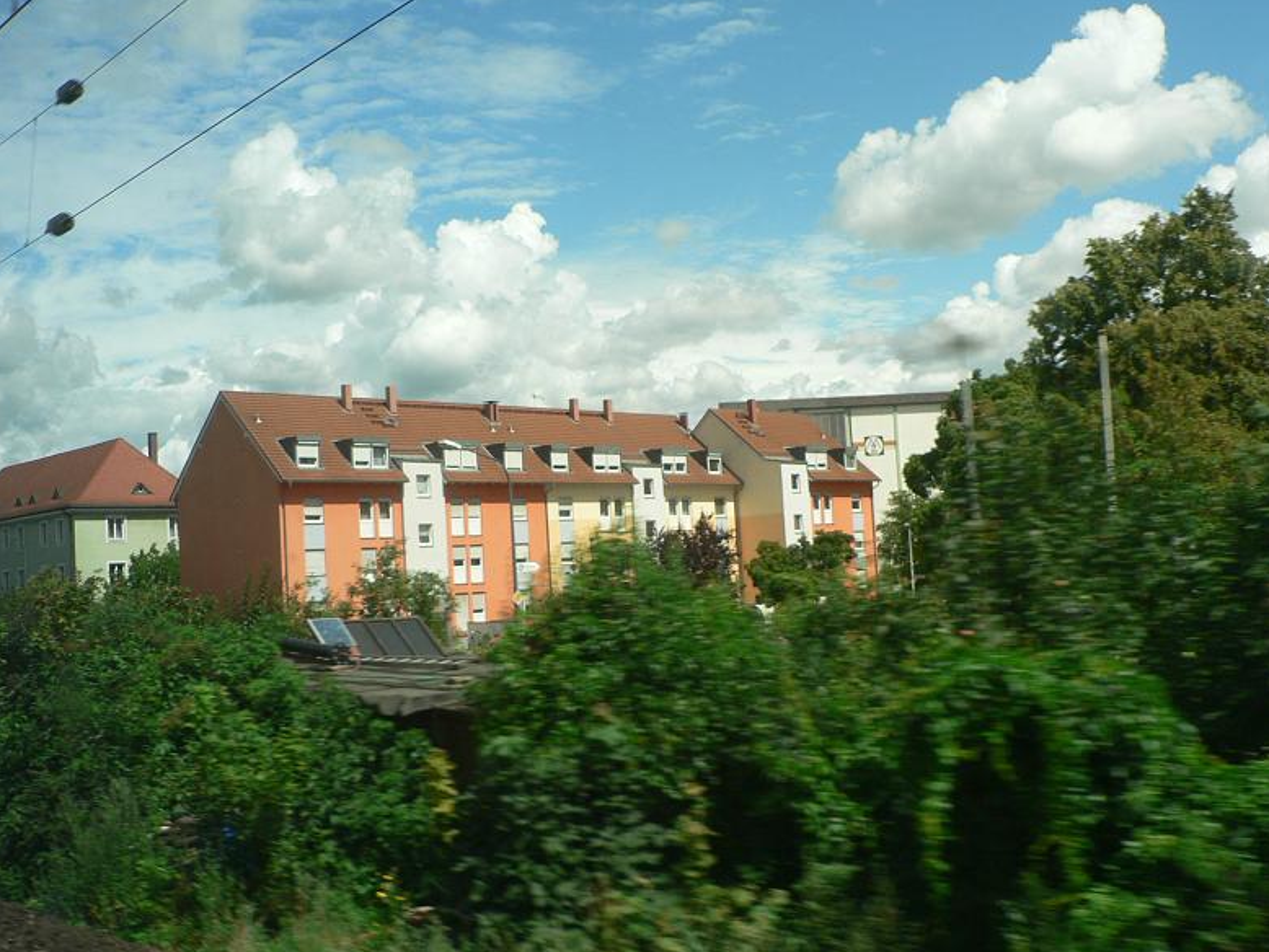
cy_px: 476
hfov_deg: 50.1
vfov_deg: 38.7
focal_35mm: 37
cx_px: 638
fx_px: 1357
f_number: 4
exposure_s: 1/320
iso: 80
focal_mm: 6
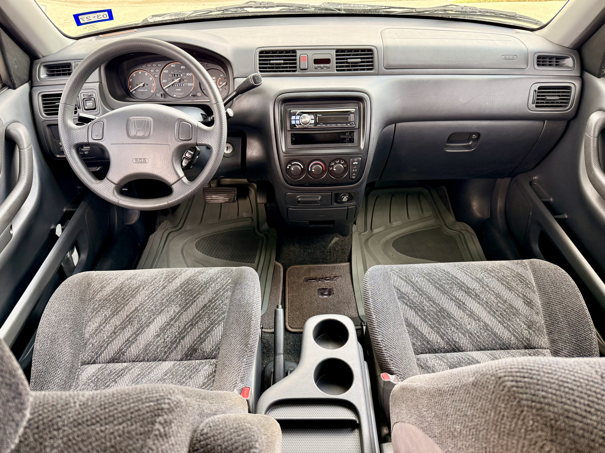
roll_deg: +1.9
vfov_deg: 56.8
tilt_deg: -43.6
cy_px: 226
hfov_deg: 71.6
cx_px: 302
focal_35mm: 24
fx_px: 419
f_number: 1.78
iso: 200
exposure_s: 1/94
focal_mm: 6.76
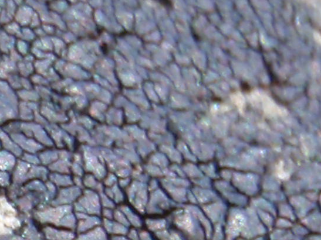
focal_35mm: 261
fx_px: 2420
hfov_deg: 7.3
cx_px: -312
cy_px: 459
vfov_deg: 5.6
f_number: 6.3
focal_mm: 6.53
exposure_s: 1/60
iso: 64
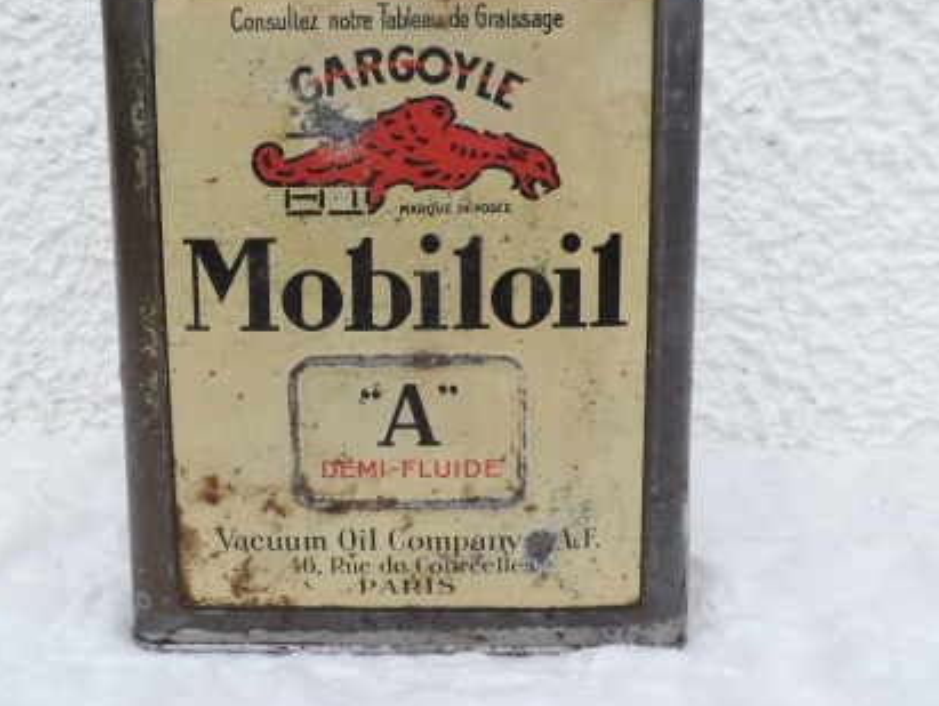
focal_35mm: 35
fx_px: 950
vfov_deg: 40.6
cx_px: 368
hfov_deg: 52.2
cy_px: 297
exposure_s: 1/200
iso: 80
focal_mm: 4.3
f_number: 3
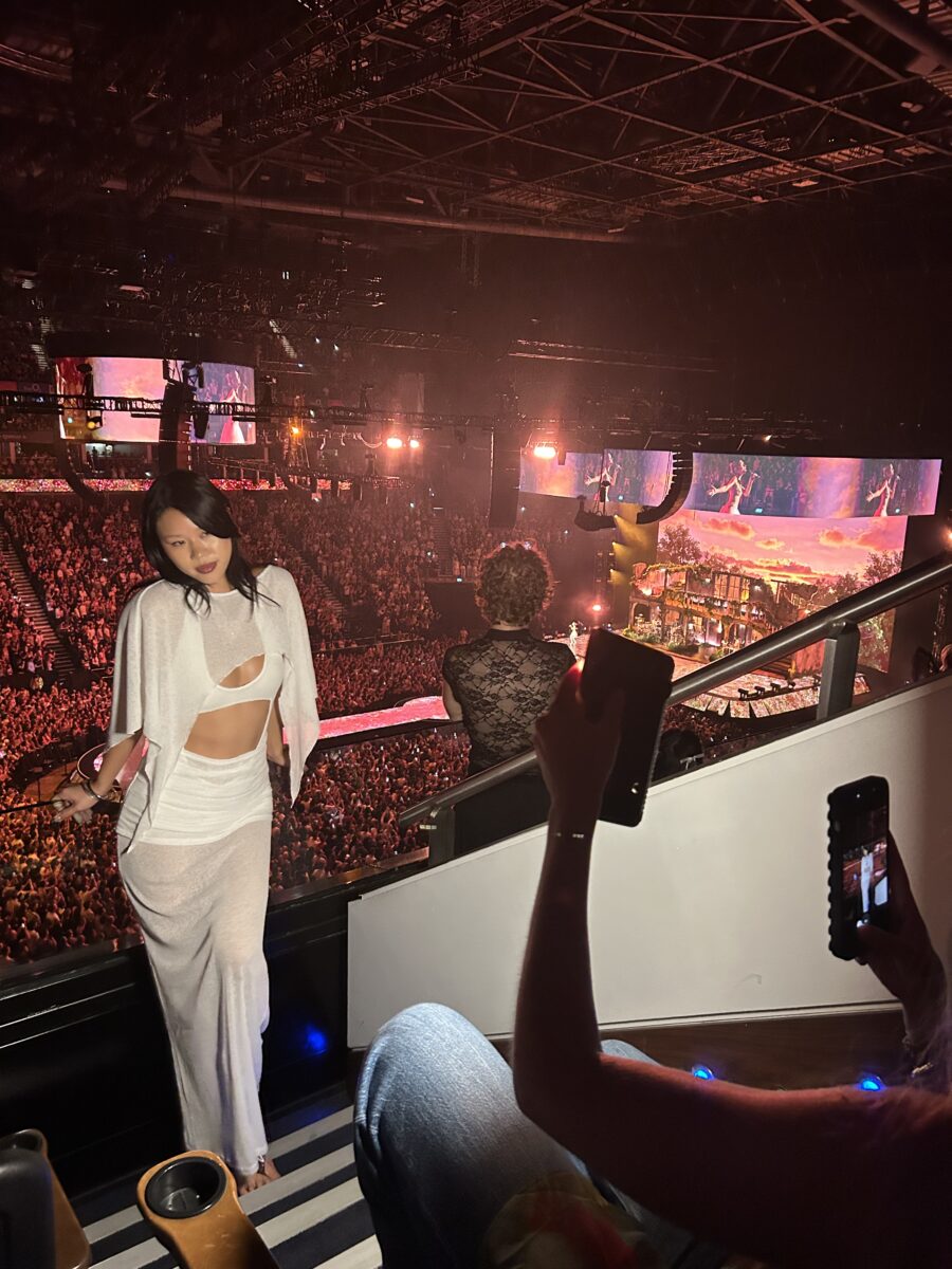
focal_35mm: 26
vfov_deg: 67.3
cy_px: 634
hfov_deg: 53.1
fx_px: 953
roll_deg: -2.2
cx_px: 476
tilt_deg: -12.3
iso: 500
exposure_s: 1/40
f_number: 1.5
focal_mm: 5.7
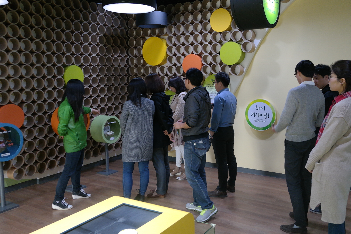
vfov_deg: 39.9
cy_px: 107
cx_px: 185
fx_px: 322
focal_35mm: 33
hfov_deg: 57.2
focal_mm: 20
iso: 800
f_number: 3.5
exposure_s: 1/40
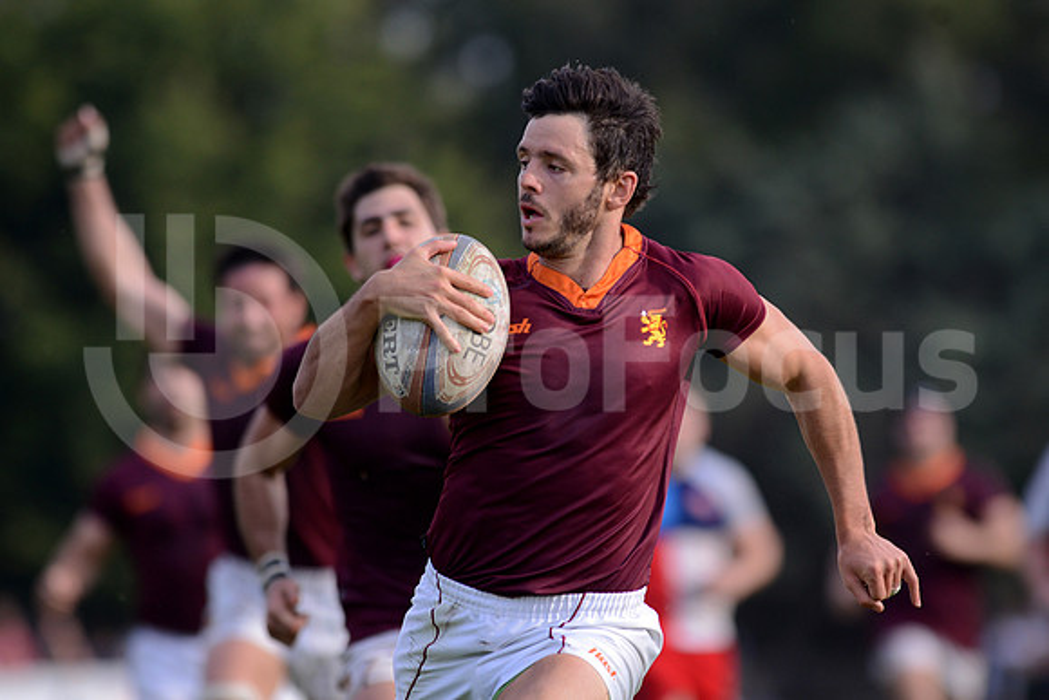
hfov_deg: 4.9
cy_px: 350
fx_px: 12241
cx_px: 524
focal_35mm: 420
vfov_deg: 3.3
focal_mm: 420
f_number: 4
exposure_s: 1/1600
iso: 560
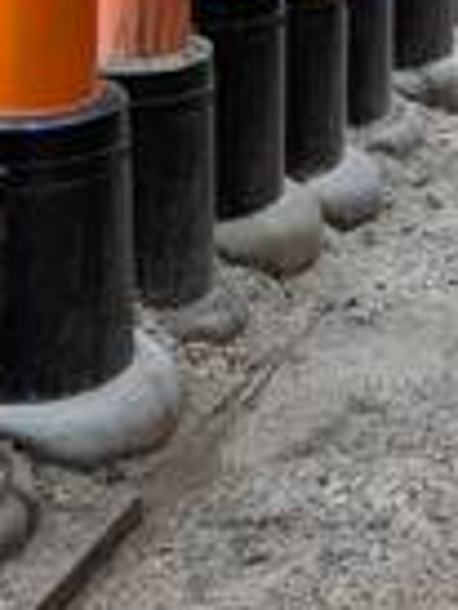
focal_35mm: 112
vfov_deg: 16.2
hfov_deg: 12.2
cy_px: -281
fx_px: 1973
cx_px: 818
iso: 180
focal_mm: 6.9
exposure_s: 1/122
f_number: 1.68
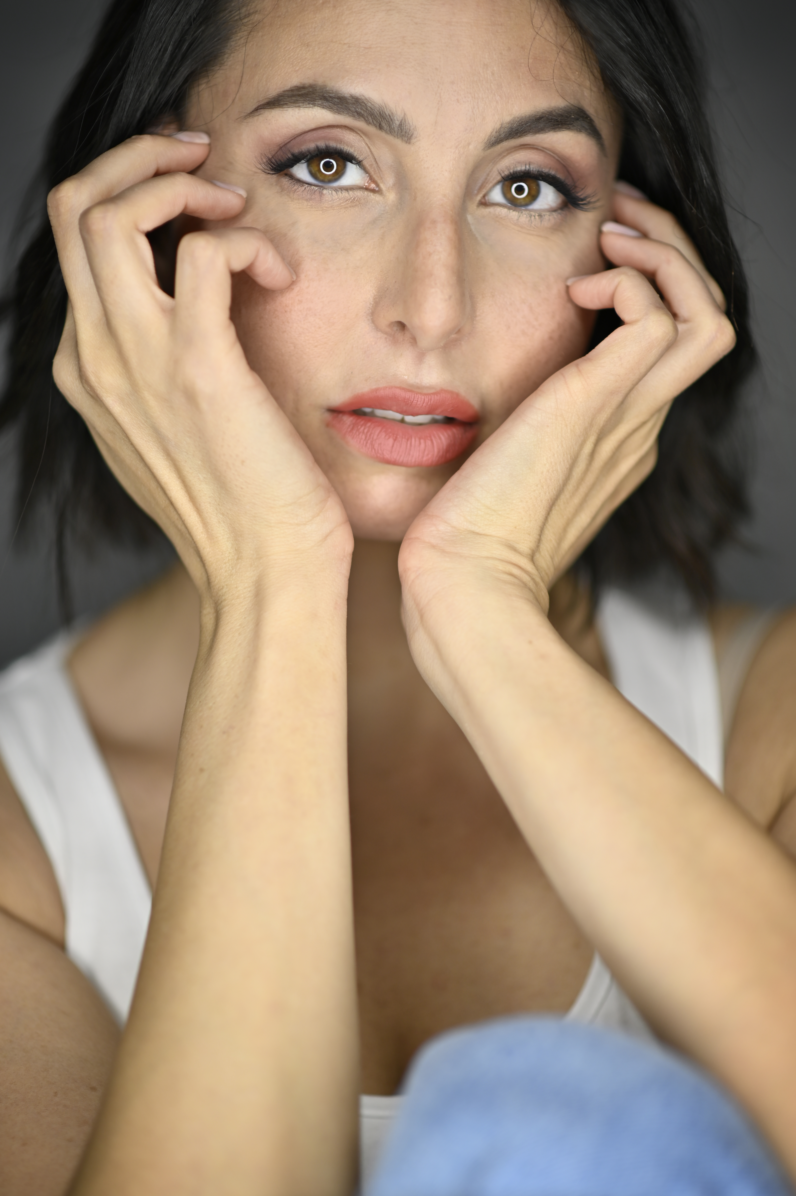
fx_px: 2823
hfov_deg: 16.1
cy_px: 598
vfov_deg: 23.9
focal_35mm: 85
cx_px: 398
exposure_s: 1/320
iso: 100
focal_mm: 85
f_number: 1.8
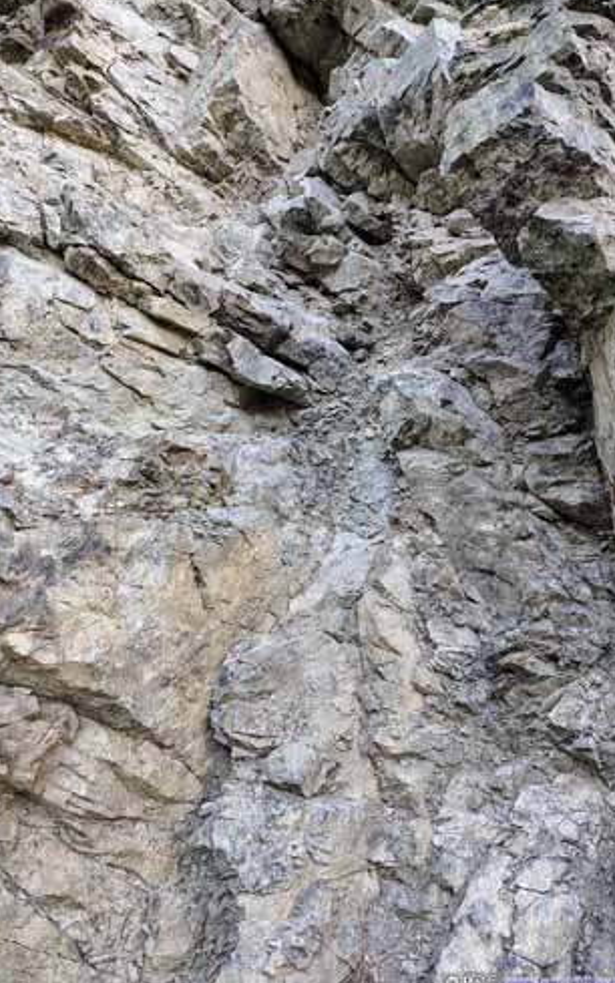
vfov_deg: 70.4
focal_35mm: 26
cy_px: 490
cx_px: 262
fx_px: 697
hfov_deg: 47.5
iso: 229
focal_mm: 5.56
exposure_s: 1/110
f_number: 1.8
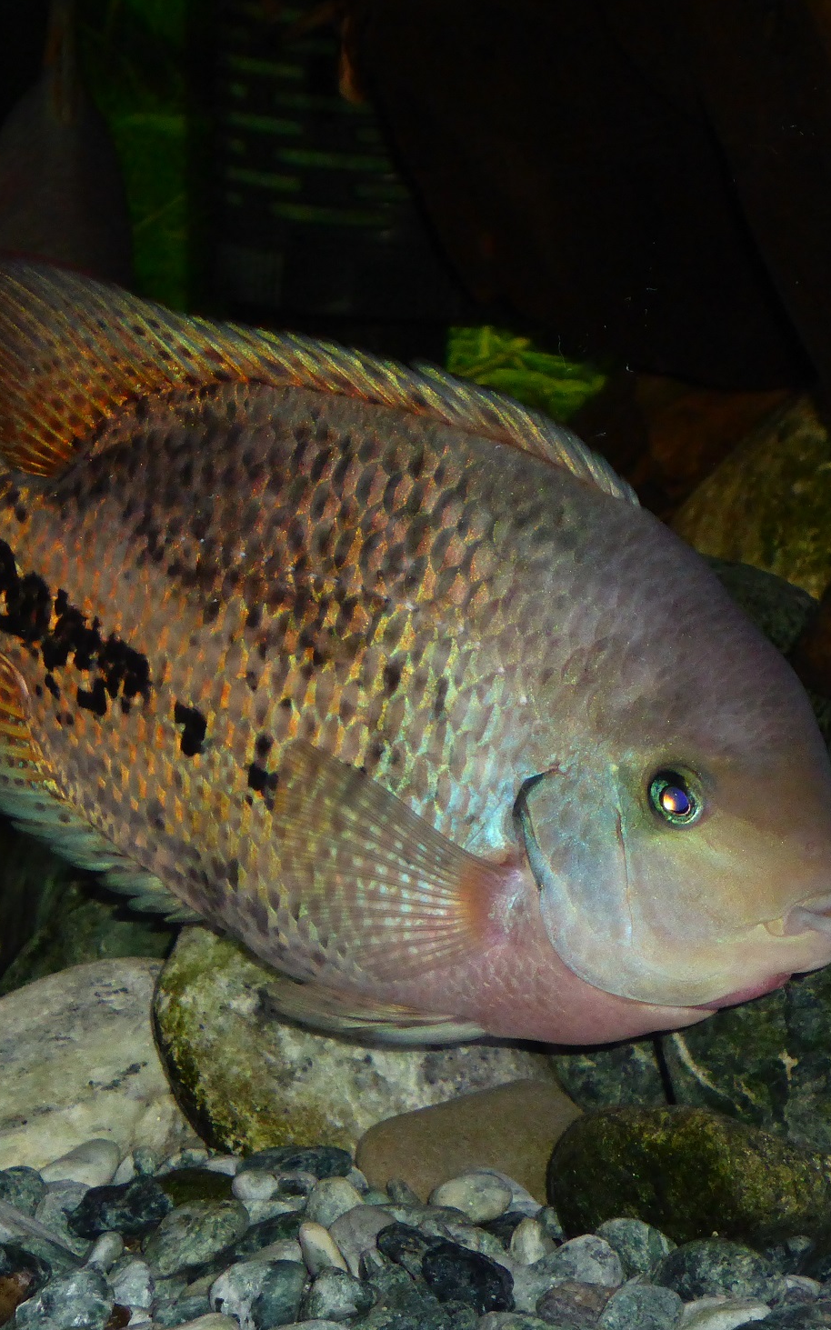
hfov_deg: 4.8
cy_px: 665
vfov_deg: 7.7
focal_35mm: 274
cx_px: 400
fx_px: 9932
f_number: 5.4
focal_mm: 31.3
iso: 500
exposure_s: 1/60
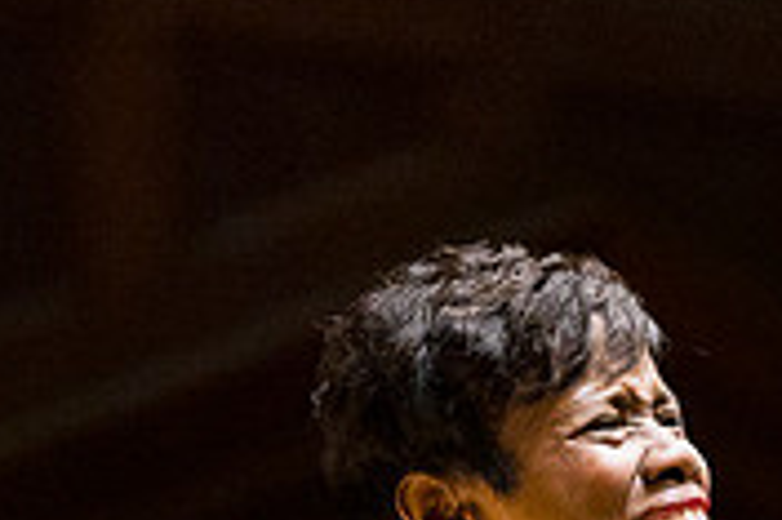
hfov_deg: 3.9
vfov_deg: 2.6
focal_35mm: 534
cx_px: 880
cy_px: 793
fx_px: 11589
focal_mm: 162
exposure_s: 1/1000
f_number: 3.2
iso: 6400
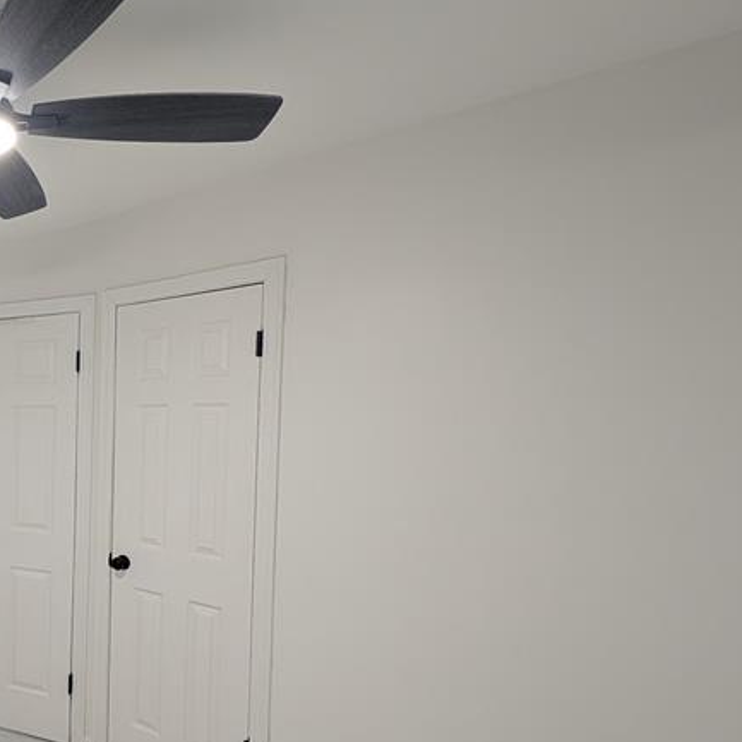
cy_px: 452
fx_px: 606
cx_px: -75
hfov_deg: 46.3
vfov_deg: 62.3
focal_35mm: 25
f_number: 1.95
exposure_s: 1/23.8
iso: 96
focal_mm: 2.23
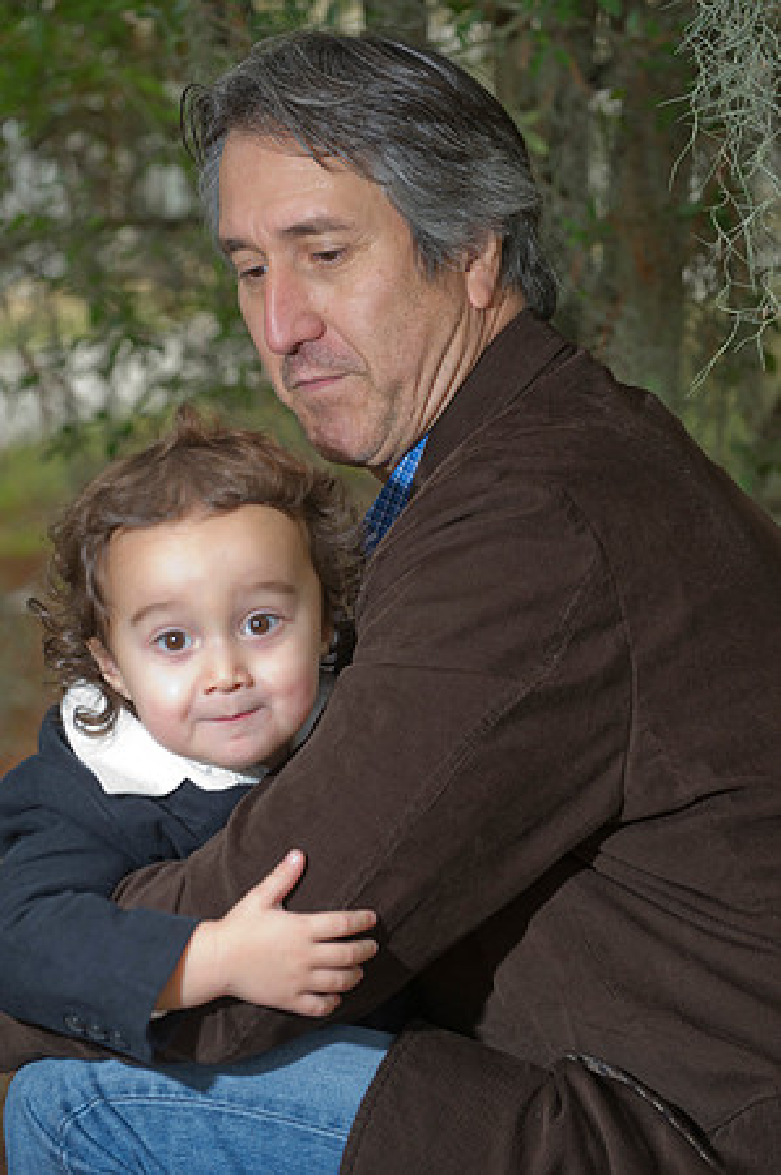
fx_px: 4403
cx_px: 390
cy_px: 588
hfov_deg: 10.1
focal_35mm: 135
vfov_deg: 15.2
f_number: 4.5
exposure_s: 1/200
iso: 640
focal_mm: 135
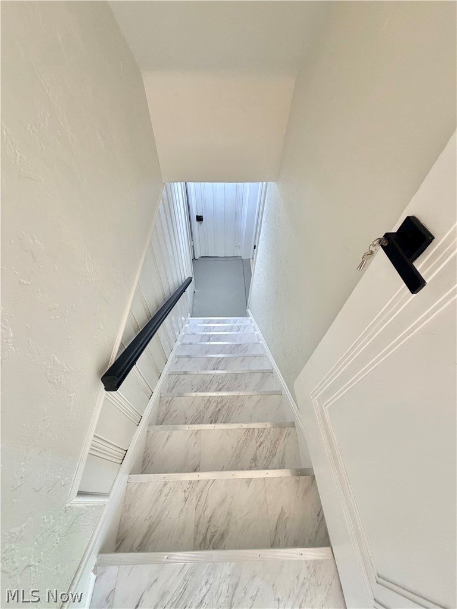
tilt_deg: -50.8
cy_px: 304
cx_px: 228
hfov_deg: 85.7
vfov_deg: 102.1
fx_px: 246
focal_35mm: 14
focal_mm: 2.22
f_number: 2.2
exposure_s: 1/120
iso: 250
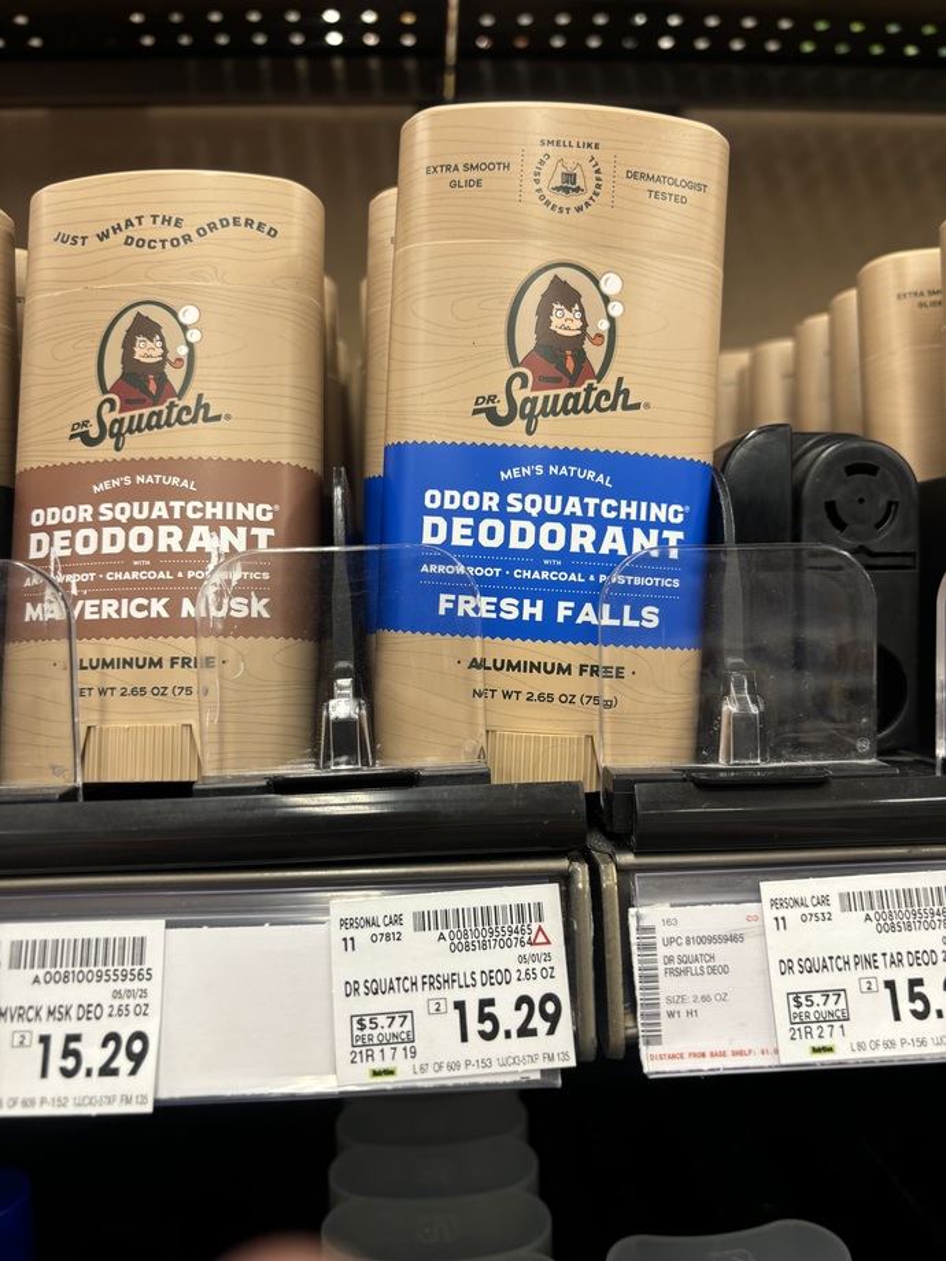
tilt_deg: -4.5
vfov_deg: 67.3
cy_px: 630
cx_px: 473
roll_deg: +0.4
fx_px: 947
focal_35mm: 26
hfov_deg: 53.1
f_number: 1.6
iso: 50
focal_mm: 5.96
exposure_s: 1/62
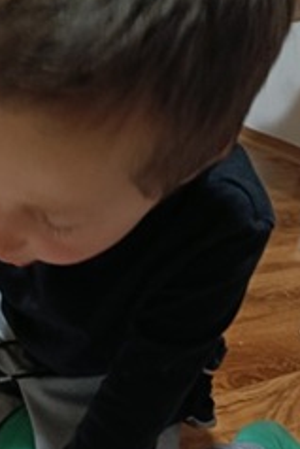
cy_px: 457
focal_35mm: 53
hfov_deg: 24.3
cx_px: -4
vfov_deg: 34.0
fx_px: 661
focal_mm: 5.24
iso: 1363
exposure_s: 1/25
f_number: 1.7
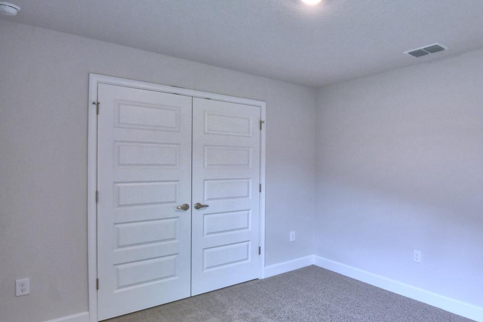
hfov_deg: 71.6
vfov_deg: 55.1
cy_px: 167
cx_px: 354
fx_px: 309
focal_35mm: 23
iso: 400
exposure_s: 1/60
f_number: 4.5
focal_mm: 10
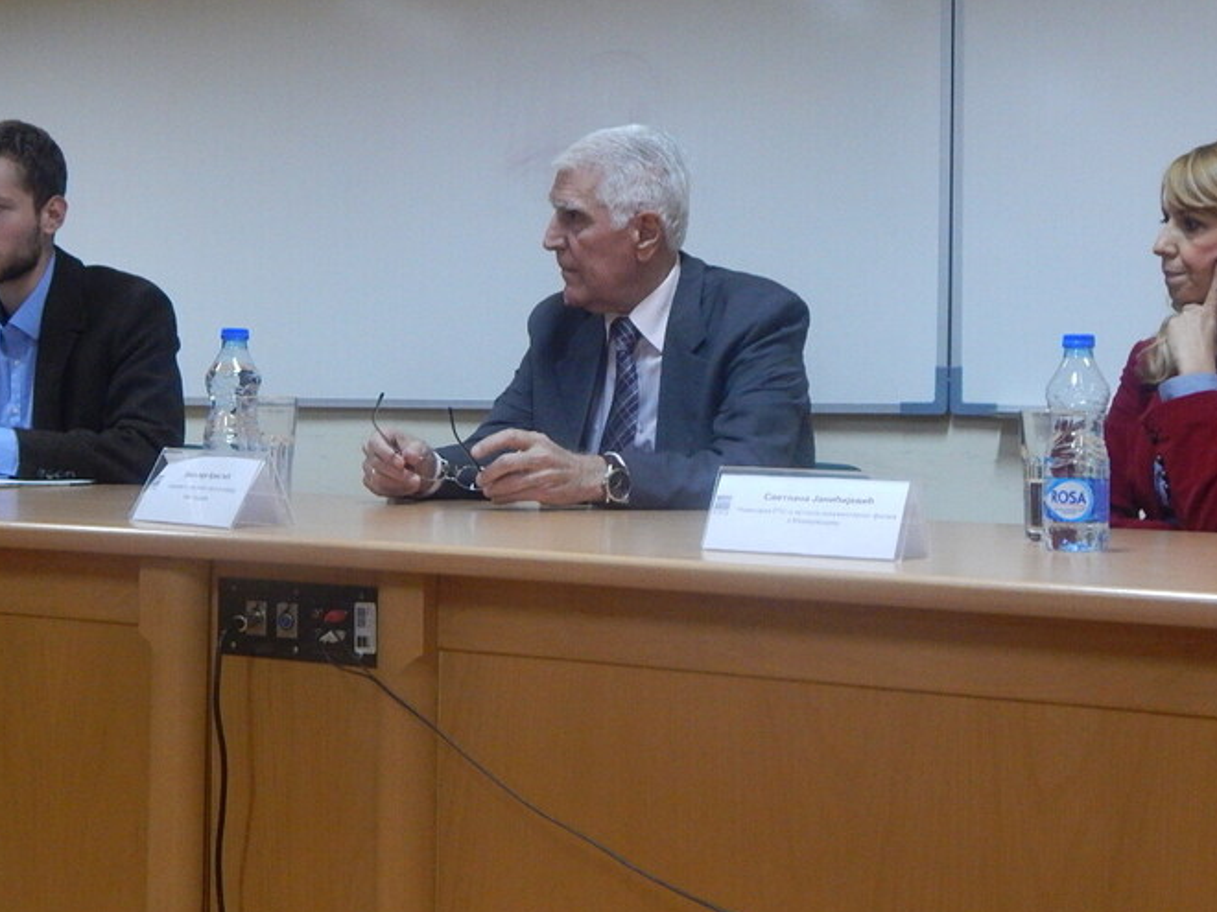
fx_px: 2074
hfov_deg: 32.7
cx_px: 581
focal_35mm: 59
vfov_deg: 24.8
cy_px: 376
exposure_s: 1/20
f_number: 3.4
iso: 400
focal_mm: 6.8
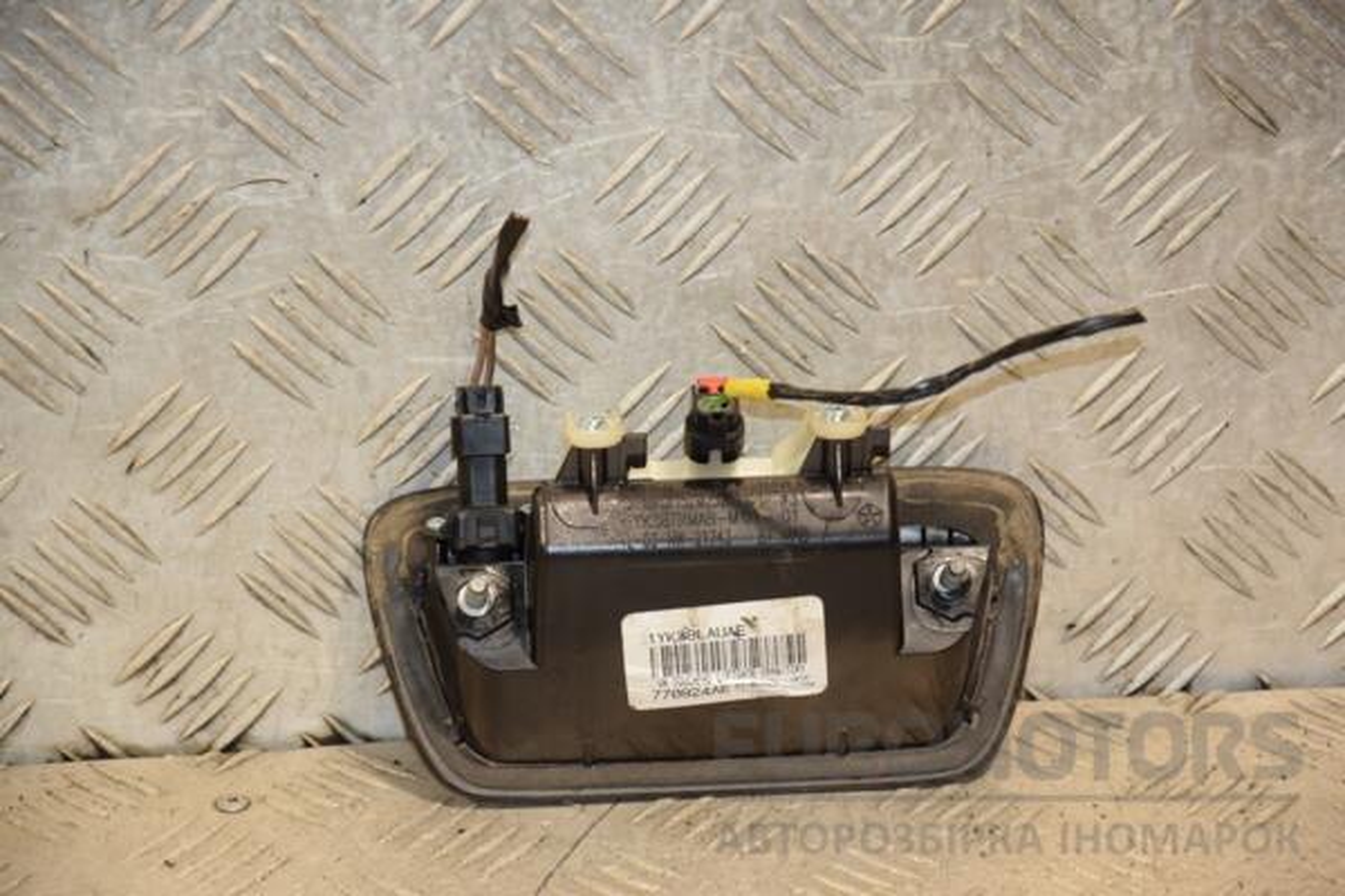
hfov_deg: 13.0
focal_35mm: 158
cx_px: 672
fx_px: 5884
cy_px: 448
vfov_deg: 8.7
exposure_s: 1/125
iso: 800
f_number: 5.6
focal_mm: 105
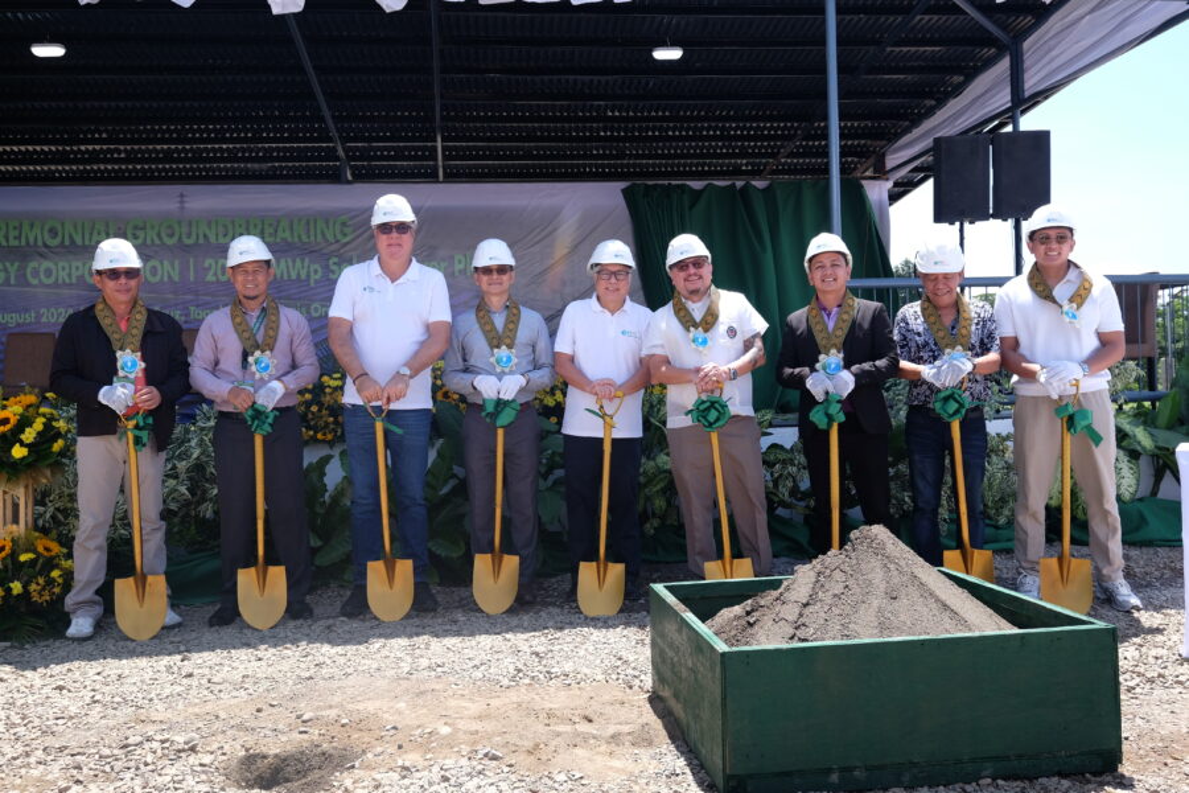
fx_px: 1090
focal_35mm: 33
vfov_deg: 40.0
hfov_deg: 57.2
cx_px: 594
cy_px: 396
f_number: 5
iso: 200
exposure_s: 1/400
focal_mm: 21.9
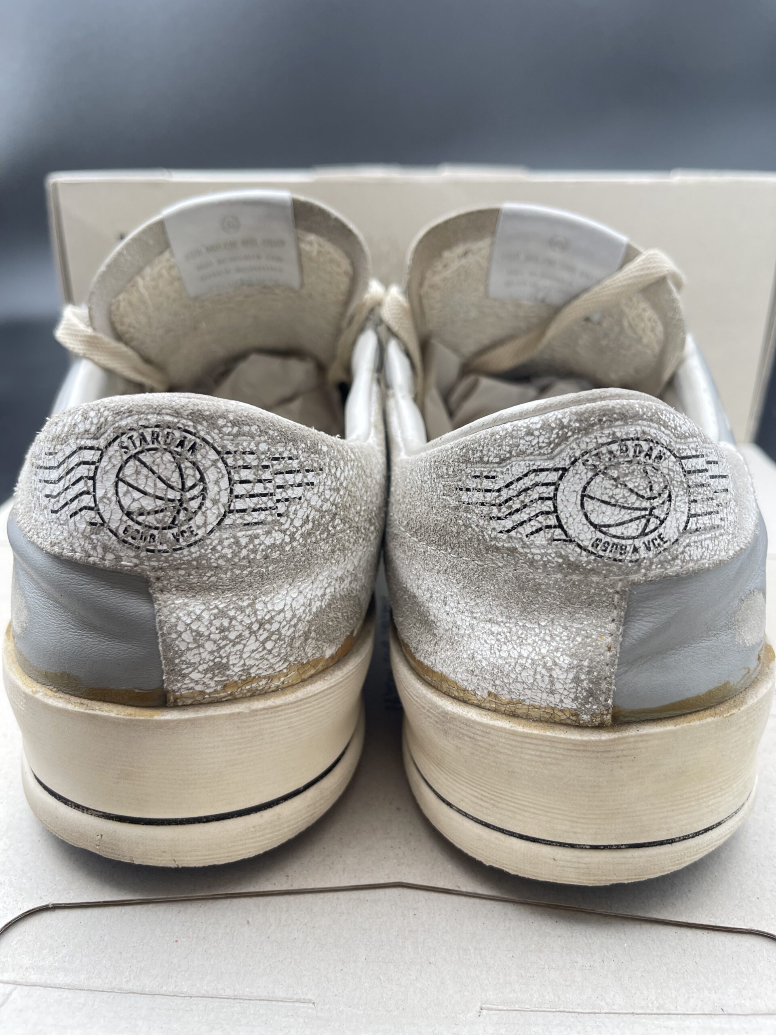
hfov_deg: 53.1
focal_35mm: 26
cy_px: 518
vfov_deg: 67.3
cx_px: 388
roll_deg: +0.0
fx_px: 777
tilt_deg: -26.2
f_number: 1.6
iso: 64
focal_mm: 5.1
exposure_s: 1/121
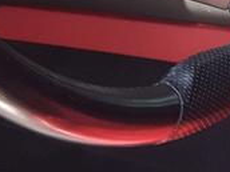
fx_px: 1535
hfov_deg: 8.2
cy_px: -116
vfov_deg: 6.3
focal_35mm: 231
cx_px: 456
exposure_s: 1/100
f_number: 1.9
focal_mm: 3.7
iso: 64
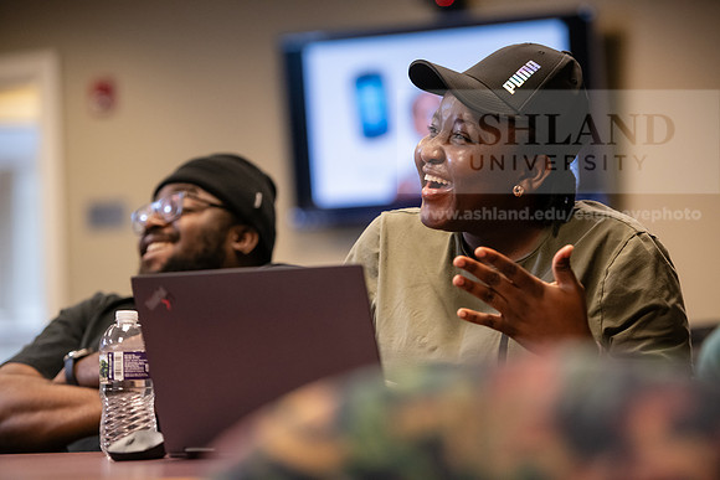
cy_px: 240
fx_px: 2600
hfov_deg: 15.8
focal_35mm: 130
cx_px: 360
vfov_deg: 10.6
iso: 2500
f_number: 2.8
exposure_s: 1/250
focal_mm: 130
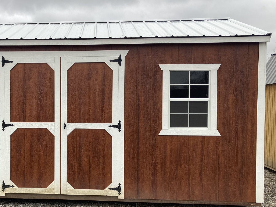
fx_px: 351
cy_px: 122
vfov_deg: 32.8
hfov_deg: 41.7
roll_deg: -0.8
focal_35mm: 44
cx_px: 70
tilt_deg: +0.5
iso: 20
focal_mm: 3.99
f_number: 1.8
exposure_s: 1/264
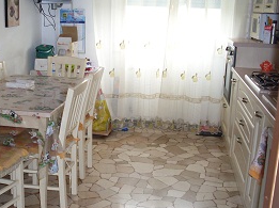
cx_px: 105
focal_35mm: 51
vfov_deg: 28.5
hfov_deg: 37.3
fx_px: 410
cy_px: 121
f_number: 2.8
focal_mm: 6.3
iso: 100
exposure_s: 1/45
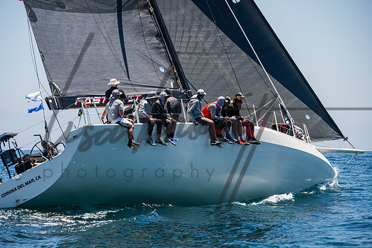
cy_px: 124
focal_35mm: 191
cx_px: 186
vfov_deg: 7.2
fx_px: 1977
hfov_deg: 10.8
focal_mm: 185
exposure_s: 1/1600
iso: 500
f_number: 8
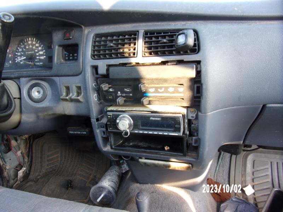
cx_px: 142
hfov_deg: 71.6
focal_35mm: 24
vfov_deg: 56.8
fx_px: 196
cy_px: 106
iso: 120
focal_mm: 4.3
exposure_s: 1/34
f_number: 3.3
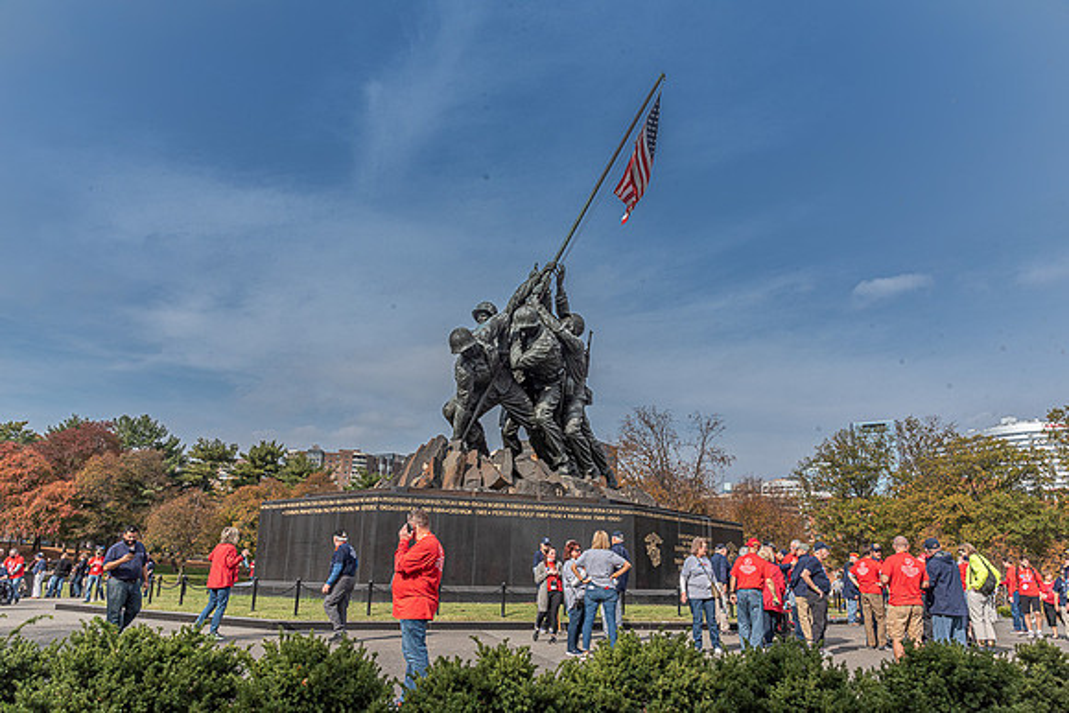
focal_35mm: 27
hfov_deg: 67.4
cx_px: 534
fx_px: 802
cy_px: 356
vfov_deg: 48.0
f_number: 13
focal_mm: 27
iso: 500
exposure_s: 1/640
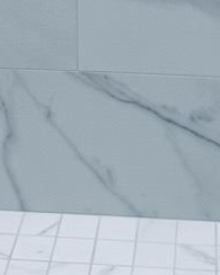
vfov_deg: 13.7
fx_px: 1002
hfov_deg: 12.5
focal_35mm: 123
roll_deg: +0.0
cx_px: 94
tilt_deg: -7.8
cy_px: -241
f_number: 1.78
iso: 160
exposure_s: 1/100
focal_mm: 6.86
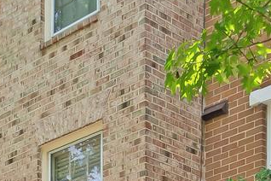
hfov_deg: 17.6
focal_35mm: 116
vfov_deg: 11.1
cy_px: 311
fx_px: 873
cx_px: 124
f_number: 10
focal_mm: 12
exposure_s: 1/13
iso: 200
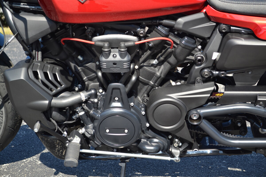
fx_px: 532
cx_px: 133
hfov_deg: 28.1
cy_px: 88
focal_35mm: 72
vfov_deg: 18.9
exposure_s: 1/125
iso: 100
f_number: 5.6
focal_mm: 48
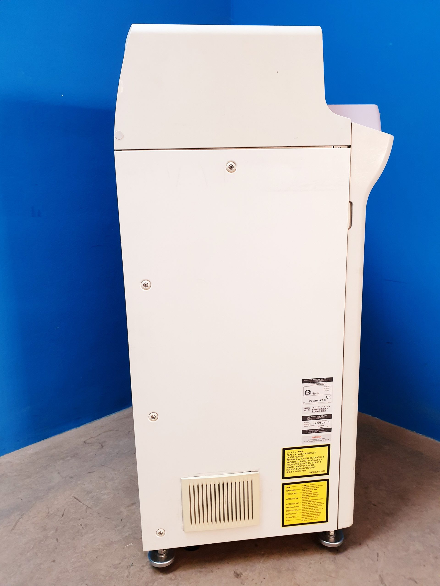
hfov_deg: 53.1
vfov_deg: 67.3
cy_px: 293
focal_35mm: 26
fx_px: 441
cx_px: 220
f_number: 2.4
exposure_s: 1/50
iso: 200
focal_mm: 4.3
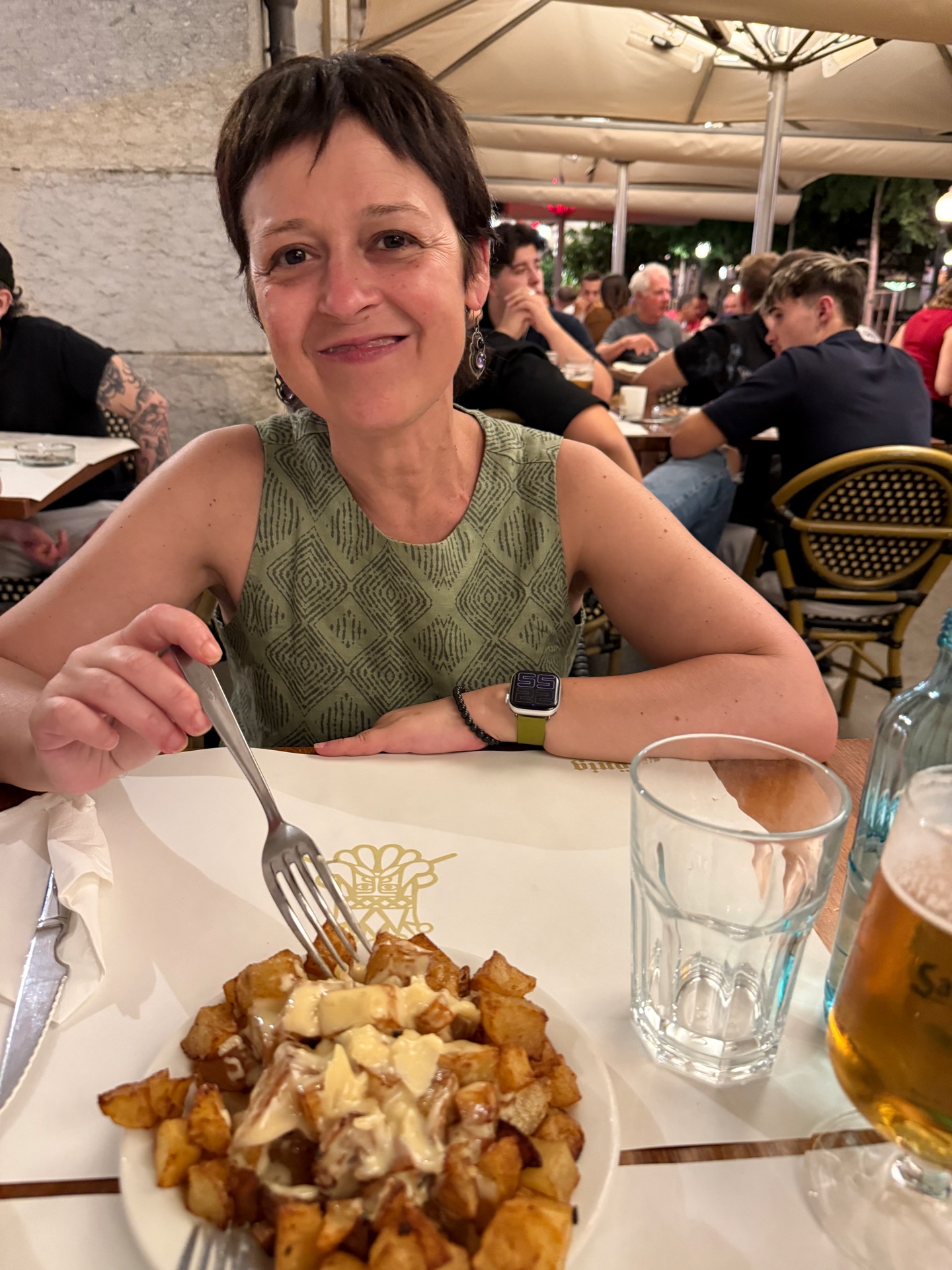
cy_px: 635
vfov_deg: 71.6
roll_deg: -1.8
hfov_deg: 56.8
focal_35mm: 24
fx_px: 880
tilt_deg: -19.1
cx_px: 476
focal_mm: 6.76
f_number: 1.78
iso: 640
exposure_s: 1/33
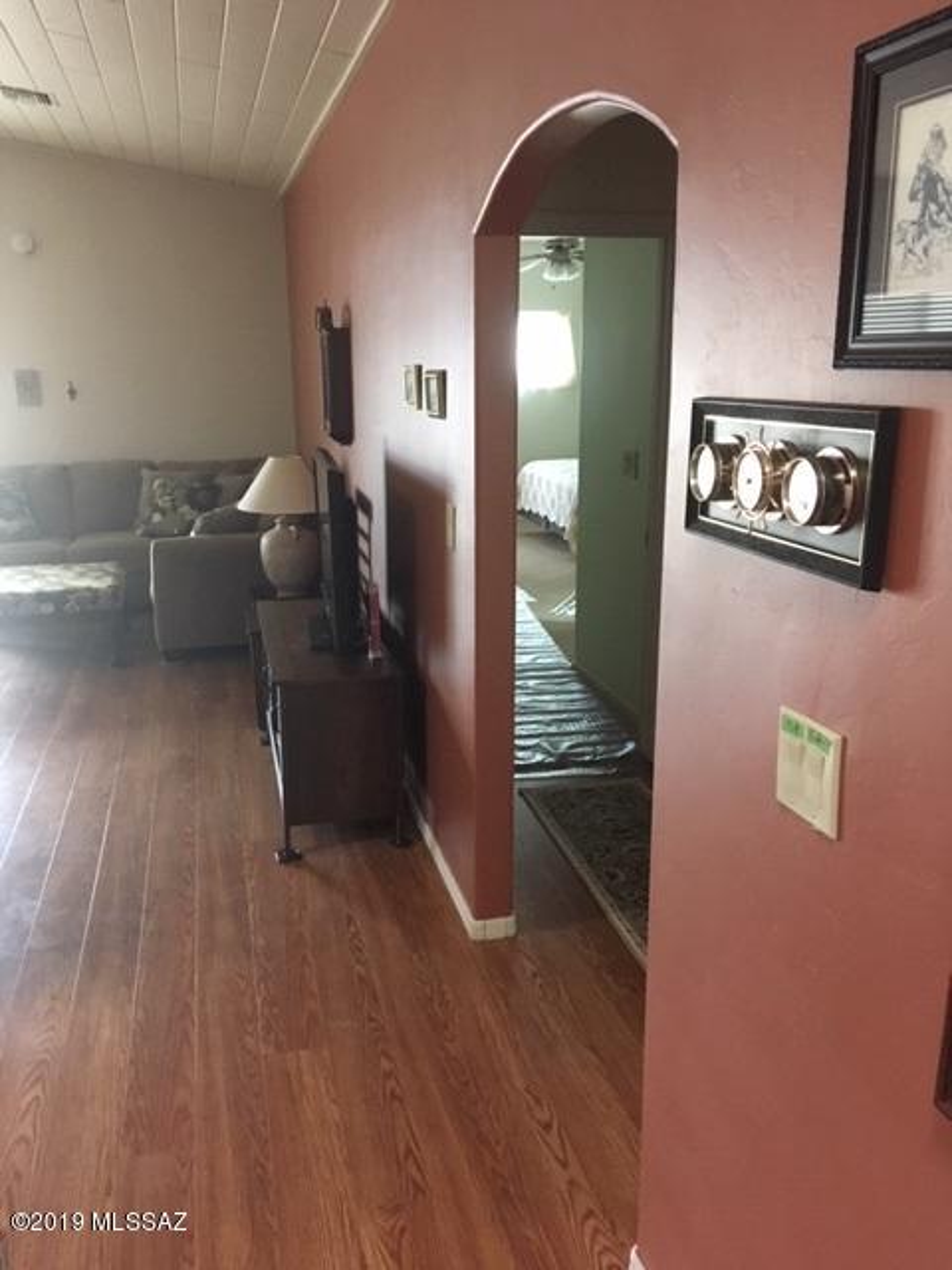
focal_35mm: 29
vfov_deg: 61.7
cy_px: 635
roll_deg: +0.4
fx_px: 1063
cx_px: 476
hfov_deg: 48.2
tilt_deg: -13.4
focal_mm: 4.15
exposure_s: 1/15
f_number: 2.2
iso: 200
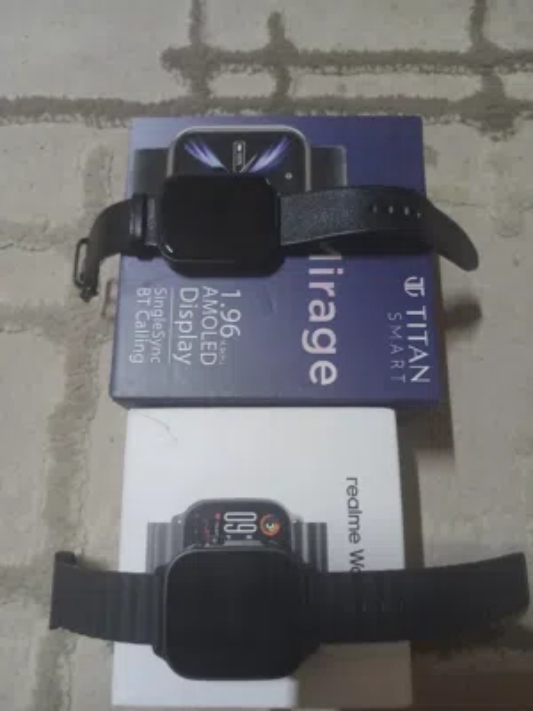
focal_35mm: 27
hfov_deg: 51.4
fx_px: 554
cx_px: 266
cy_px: 356
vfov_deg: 65.3
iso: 500
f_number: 1.8
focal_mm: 3.98
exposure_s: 1/20
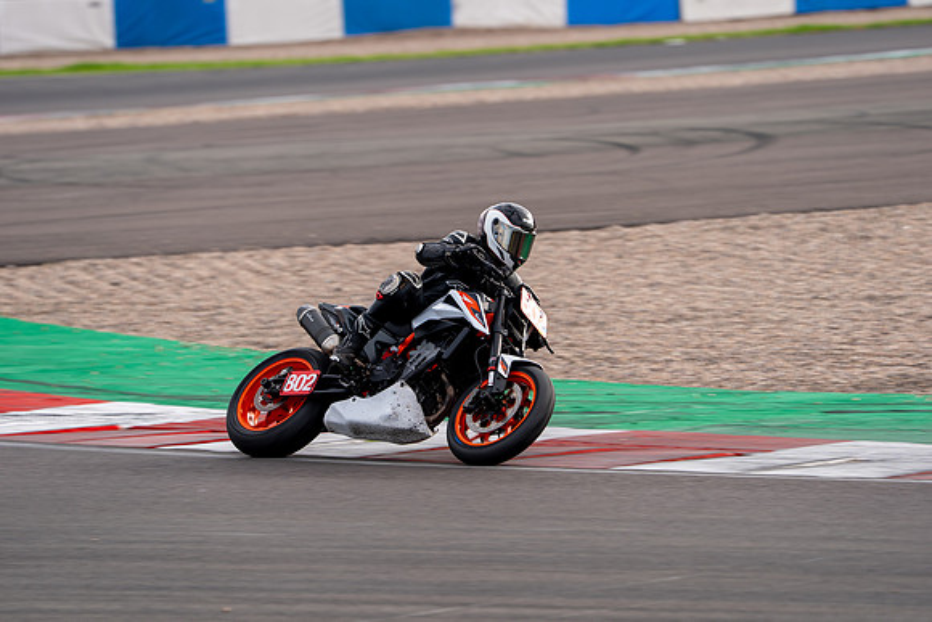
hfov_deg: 7.3
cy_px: 311
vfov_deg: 4.9
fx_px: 7302
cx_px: 466
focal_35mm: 282
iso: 160
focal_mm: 282
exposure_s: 1/400
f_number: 5
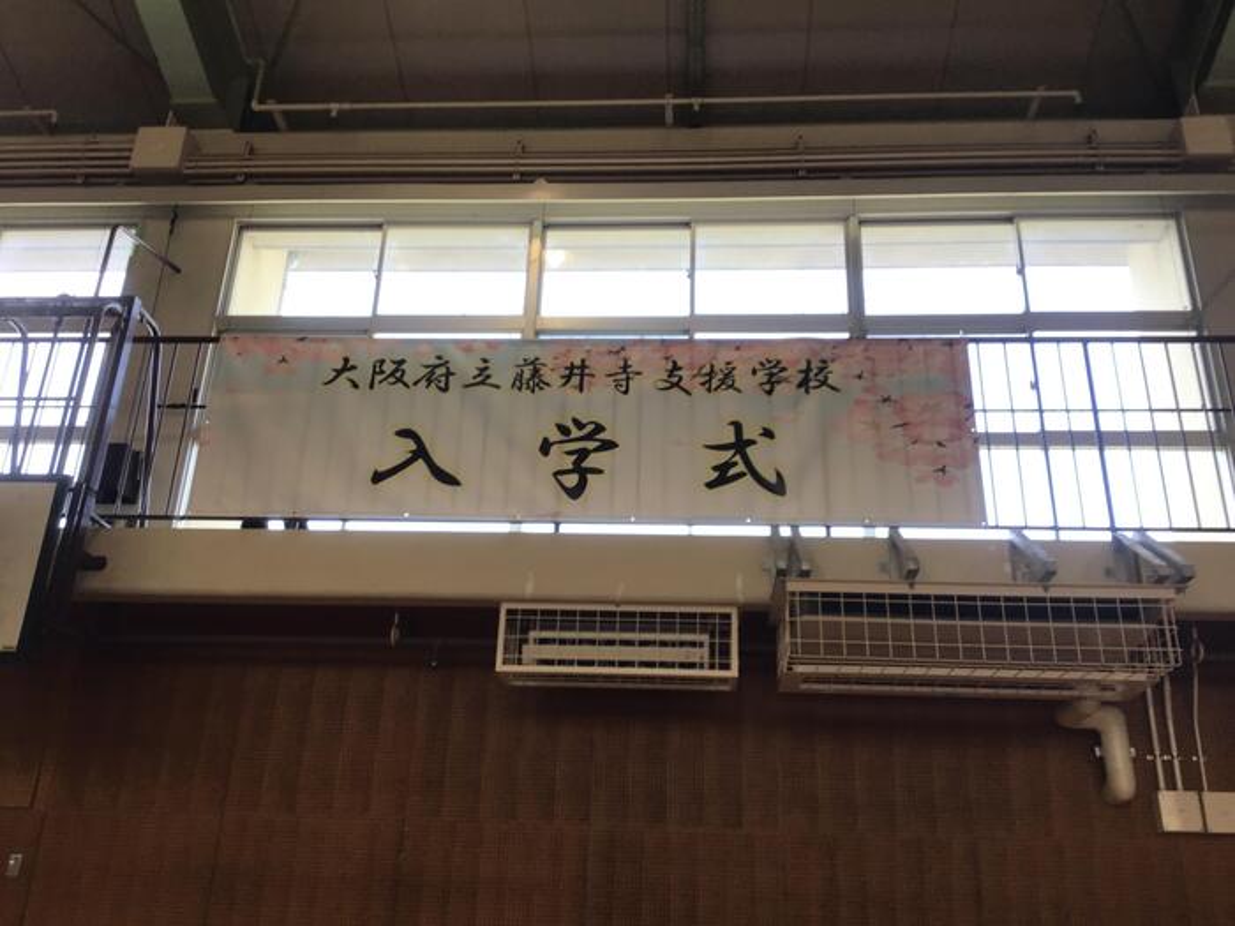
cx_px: 618
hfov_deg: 58.4
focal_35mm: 31
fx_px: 1106
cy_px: 463
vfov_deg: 45.4
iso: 25
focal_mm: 3.3
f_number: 2.4
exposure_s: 1/60
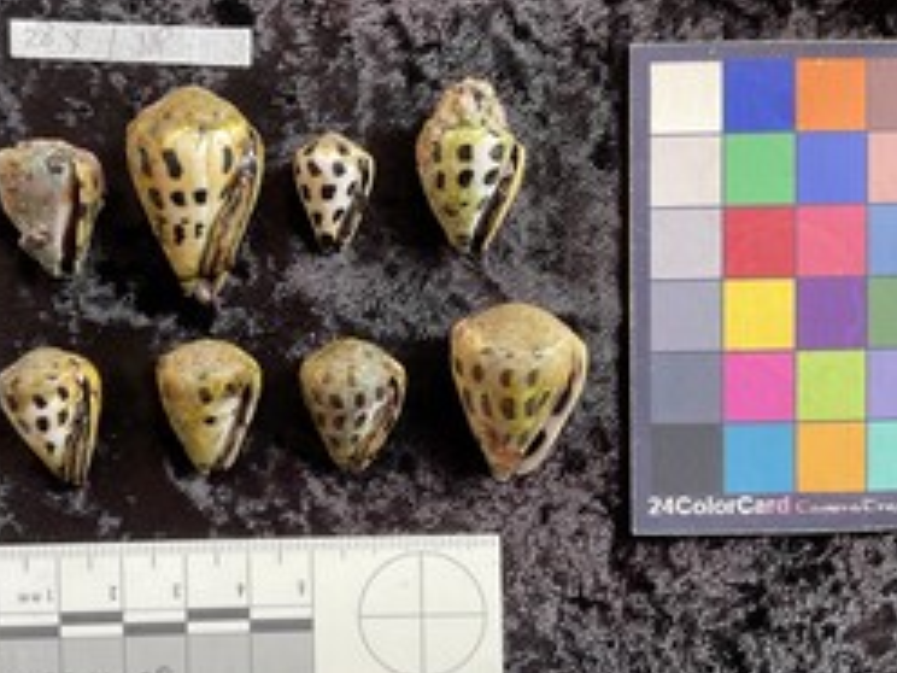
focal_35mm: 41
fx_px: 1062
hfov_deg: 45.5
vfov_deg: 35.1
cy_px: 331
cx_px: 347
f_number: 1.8
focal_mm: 3
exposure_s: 1/120
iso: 64
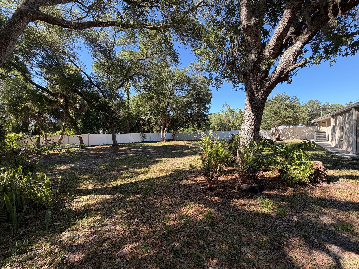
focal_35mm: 14
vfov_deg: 85.7
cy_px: 134
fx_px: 145
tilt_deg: -1.3
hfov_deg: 102.1
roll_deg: +2.0
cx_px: 180
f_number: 2.2
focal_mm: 2.22
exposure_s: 1/430
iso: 64
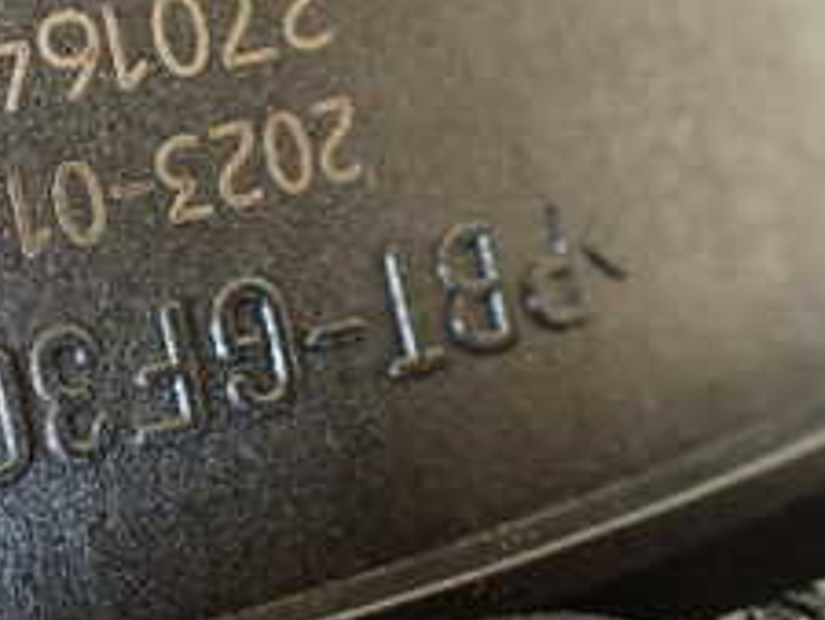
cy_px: 198
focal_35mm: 80
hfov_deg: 23.2
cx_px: -40
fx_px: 1908
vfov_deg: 18.4
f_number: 2.3
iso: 800
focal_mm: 5.4
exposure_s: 1/60
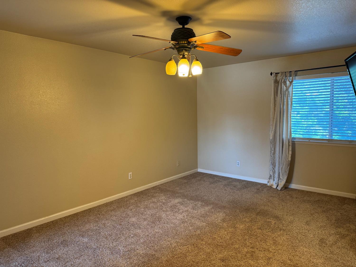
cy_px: 134
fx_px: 247
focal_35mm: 24
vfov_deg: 56.8
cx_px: 178
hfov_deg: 71.6
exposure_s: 1/60
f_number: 1.78
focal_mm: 6.76
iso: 200
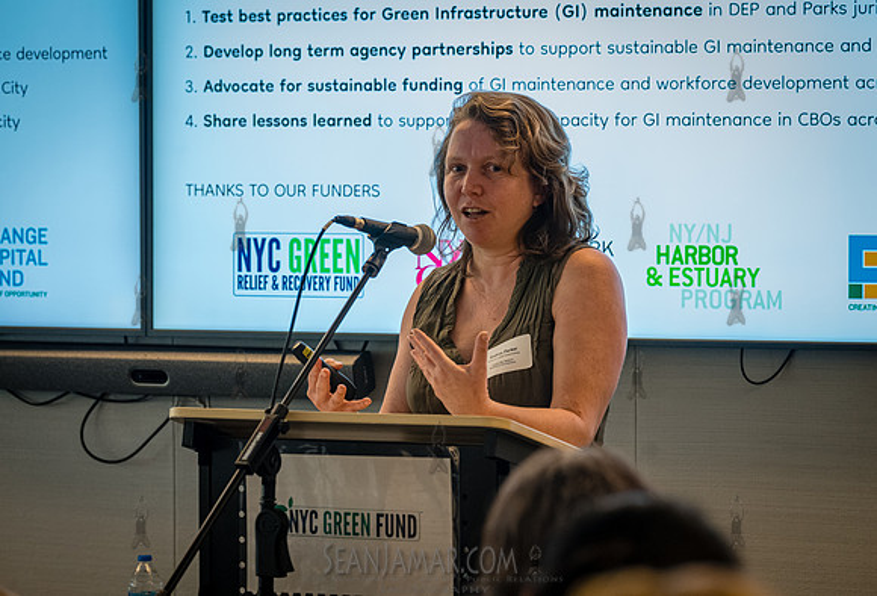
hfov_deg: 12.4
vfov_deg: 8.4
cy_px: 323
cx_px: 485
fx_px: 4039
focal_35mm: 165
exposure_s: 1/320
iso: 5000
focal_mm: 150
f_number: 4.5
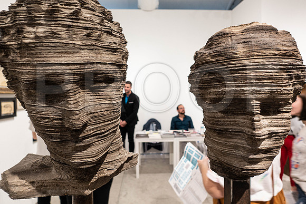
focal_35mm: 24
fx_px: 204
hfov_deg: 73.7
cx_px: 153
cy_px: 102
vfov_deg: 53.2
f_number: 2.8
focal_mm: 8.8
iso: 400
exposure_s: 1/30
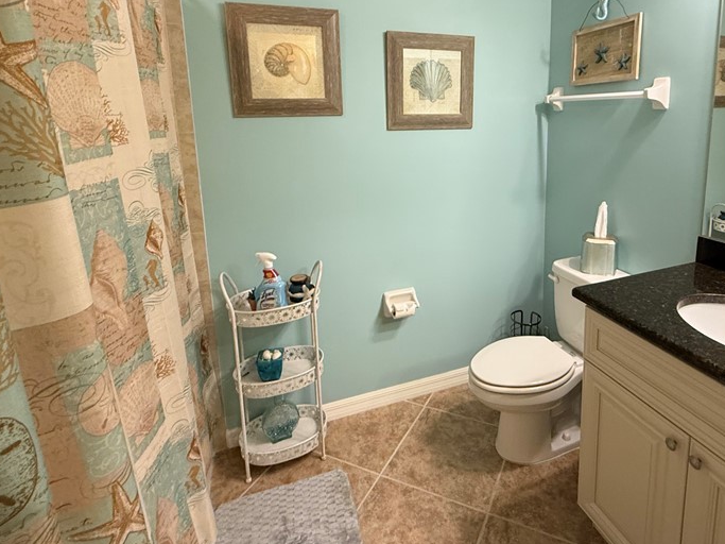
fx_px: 440
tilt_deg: -9.4
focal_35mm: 21
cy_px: 183
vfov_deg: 61.9
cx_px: 433
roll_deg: +0.7
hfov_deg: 78.1
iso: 400
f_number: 2.2
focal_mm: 2.22
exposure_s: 1/60
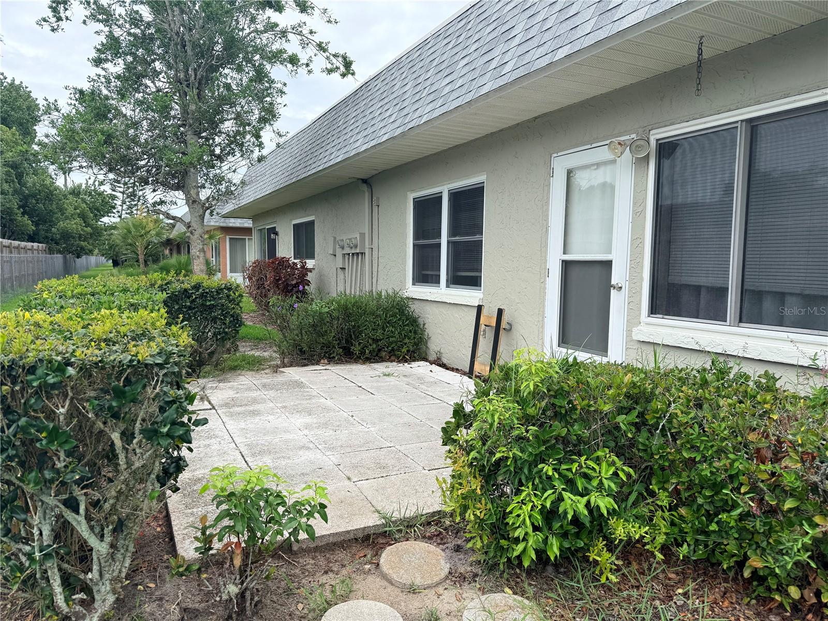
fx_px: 574
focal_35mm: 24
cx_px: 414
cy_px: 310
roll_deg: -0.8
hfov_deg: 71.6
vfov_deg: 56.8
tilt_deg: -4.4
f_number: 1.78
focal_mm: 6.76
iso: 80
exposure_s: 1/3145
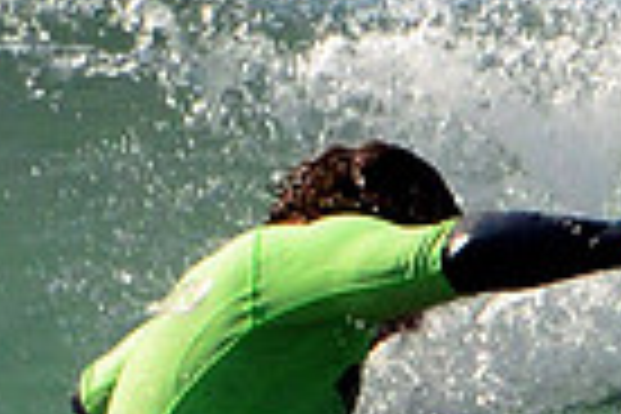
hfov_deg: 0.9
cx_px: -243
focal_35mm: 2311
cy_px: 551
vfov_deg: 0.6
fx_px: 39862
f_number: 16
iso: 1250
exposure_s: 1/800
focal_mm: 550
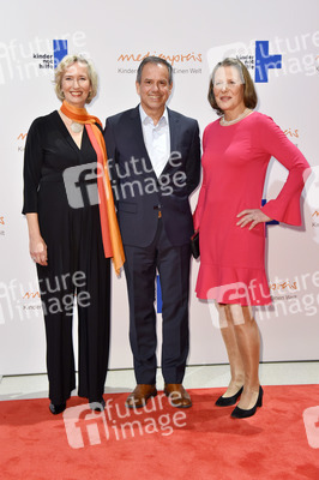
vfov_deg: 41.1
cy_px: 240
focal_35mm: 48
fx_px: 639
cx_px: 160
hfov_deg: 28.0
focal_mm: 48
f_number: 5.6
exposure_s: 1/160
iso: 2500
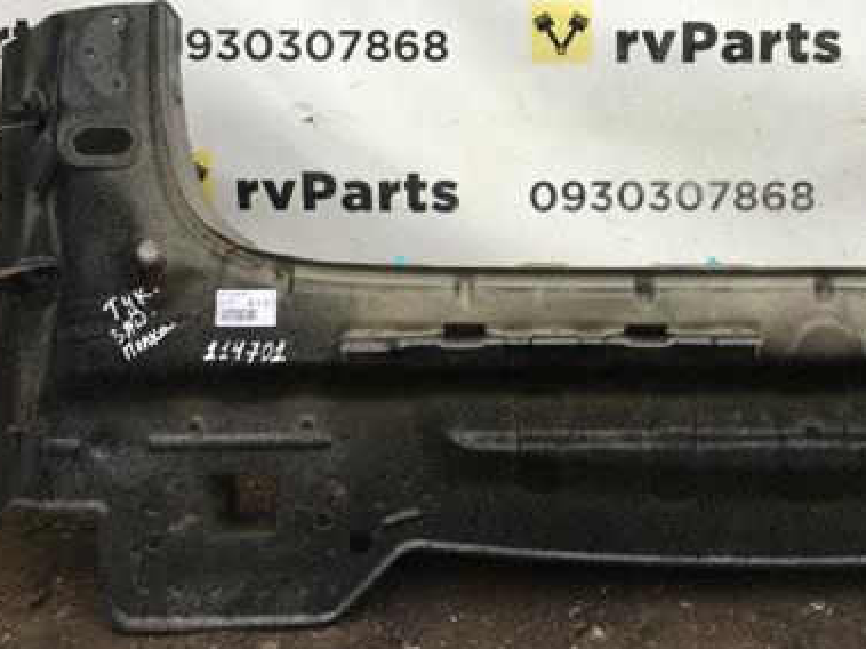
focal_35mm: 49
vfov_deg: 29.1
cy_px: 146
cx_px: 606
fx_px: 1225
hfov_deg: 38.3
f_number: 2.2
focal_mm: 4.15
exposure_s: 1/100
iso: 40
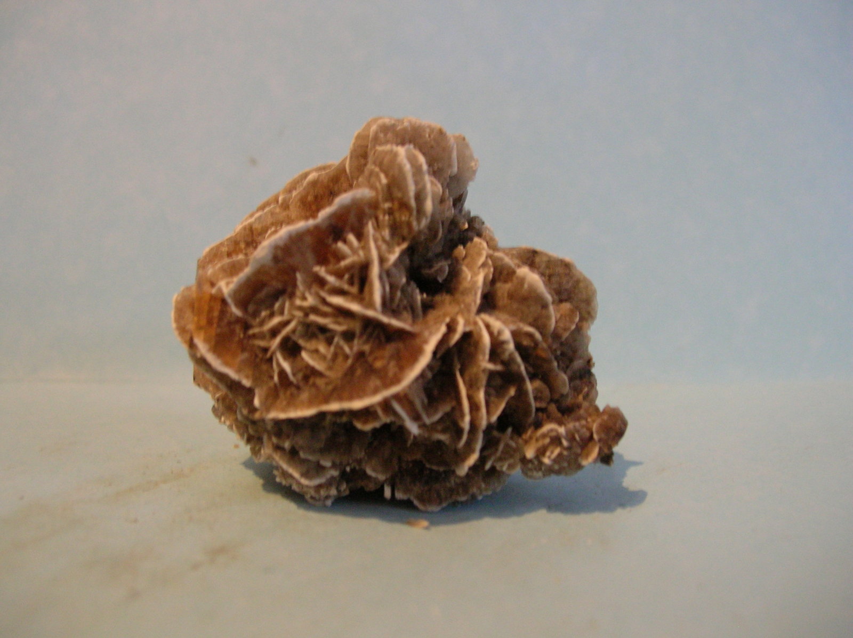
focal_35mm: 36
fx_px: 886
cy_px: 319
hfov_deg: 51.4
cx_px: 426
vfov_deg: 39.6
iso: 164
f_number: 2.7
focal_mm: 6
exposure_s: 1/4.1
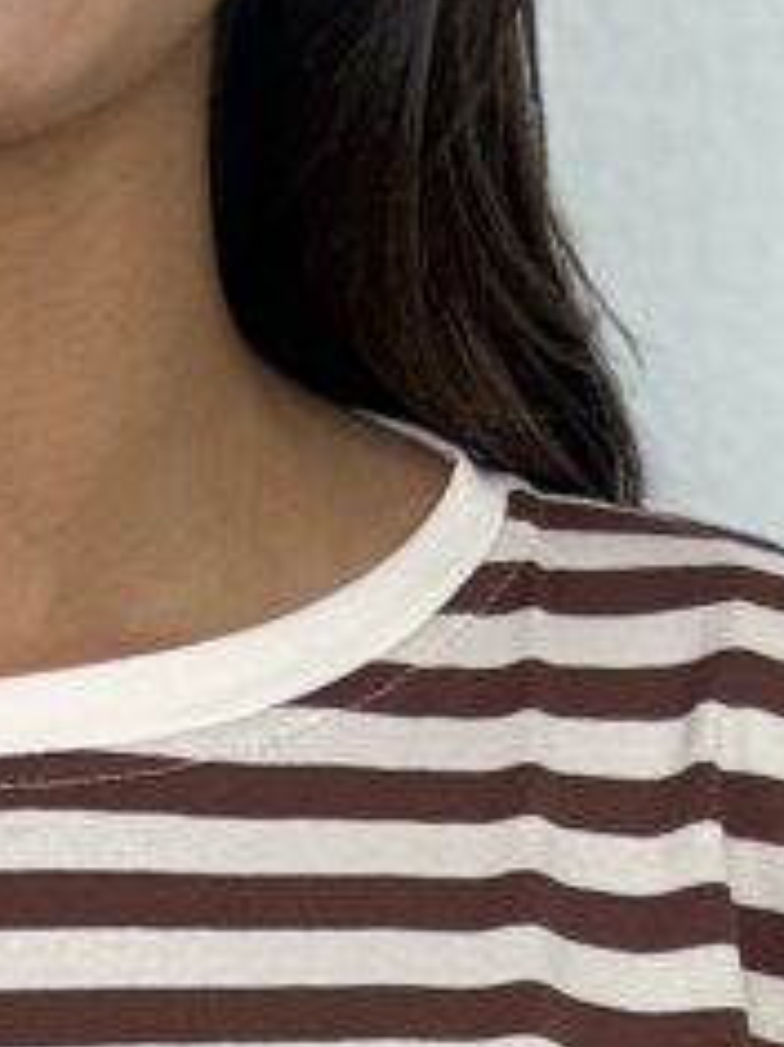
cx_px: -82
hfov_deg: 10.7
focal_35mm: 137
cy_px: 2052
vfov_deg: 12.7
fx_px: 4141
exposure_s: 1/100
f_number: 1.9
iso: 50
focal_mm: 2.69
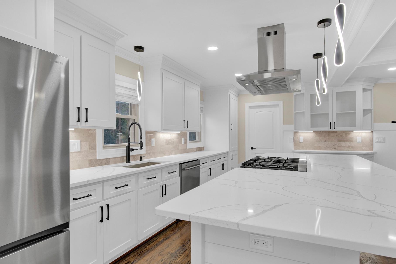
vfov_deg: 67.4
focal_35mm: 18
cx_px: 220
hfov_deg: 89.6
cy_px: 138
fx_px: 198
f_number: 11
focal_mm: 16
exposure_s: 1/25
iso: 640
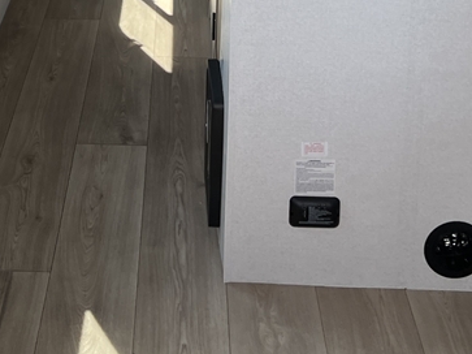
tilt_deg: -8.6
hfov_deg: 22.6
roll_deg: +1.4
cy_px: -190
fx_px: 1172
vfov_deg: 15.7
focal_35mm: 86
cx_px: 131
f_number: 1.5
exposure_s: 1/121
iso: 50
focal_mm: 5.7
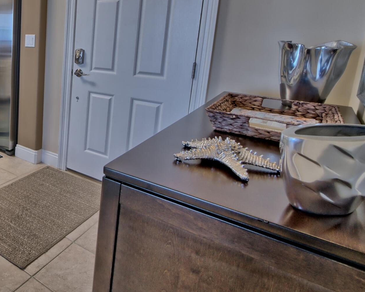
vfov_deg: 51.9
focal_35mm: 27
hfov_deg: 49.2
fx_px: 292
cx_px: -18
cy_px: 92
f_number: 13
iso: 800
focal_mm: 12
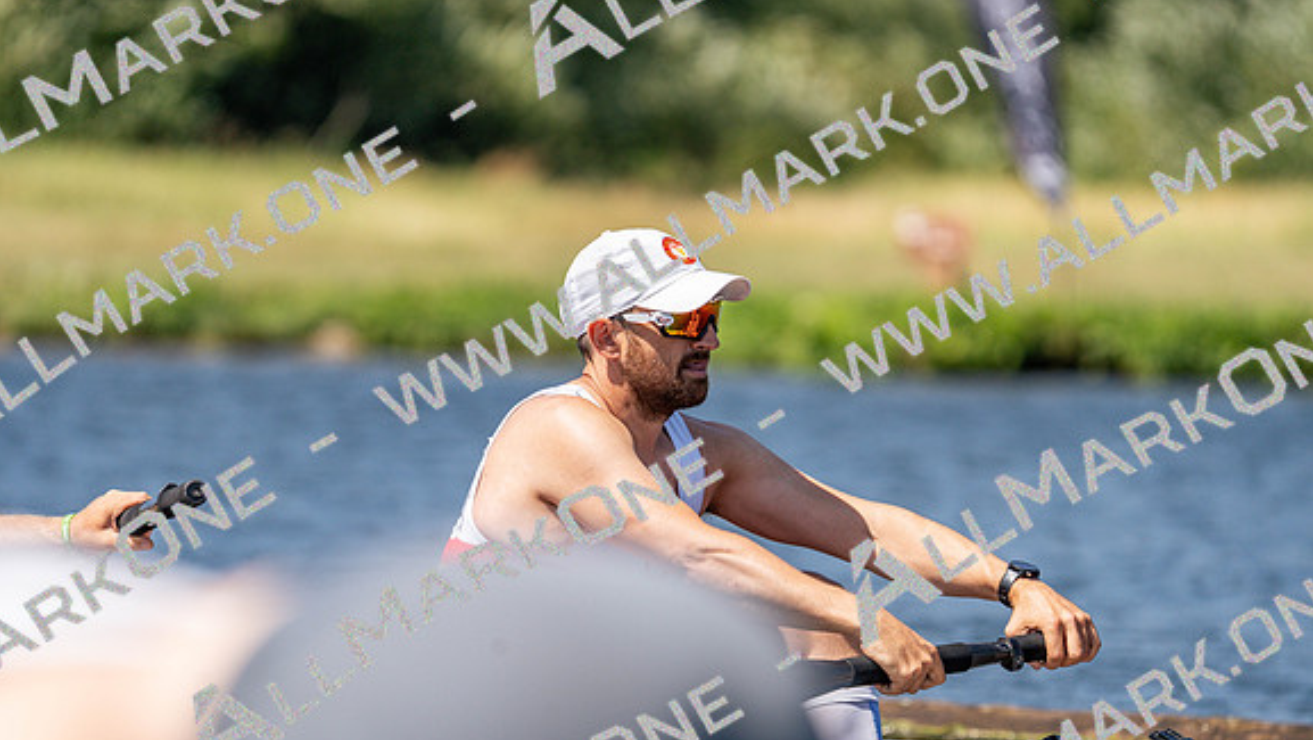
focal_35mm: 421
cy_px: 431
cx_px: 655
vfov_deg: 2.9
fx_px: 14662
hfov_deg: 5.1
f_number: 6.3
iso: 320
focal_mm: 400
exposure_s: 1/2000
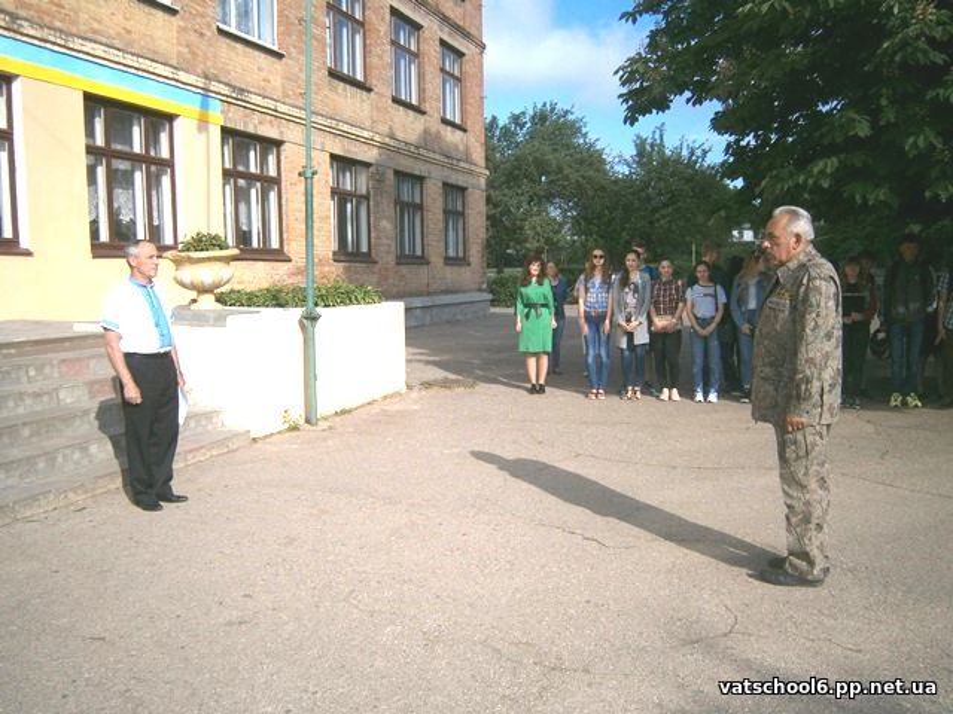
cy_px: 357
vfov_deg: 45.4
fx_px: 853
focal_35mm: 31
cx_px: 476
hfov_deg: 58.4
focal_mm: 5.5
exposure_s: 1/1600
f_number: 2.9
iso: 80
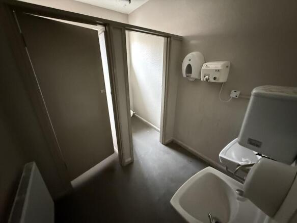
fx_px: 120
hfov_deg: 102.1
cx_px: 148
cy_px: 112
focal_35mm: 14
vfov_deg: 85.7
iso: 1250
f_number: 2.2
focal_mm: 2.22
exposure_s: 1/57
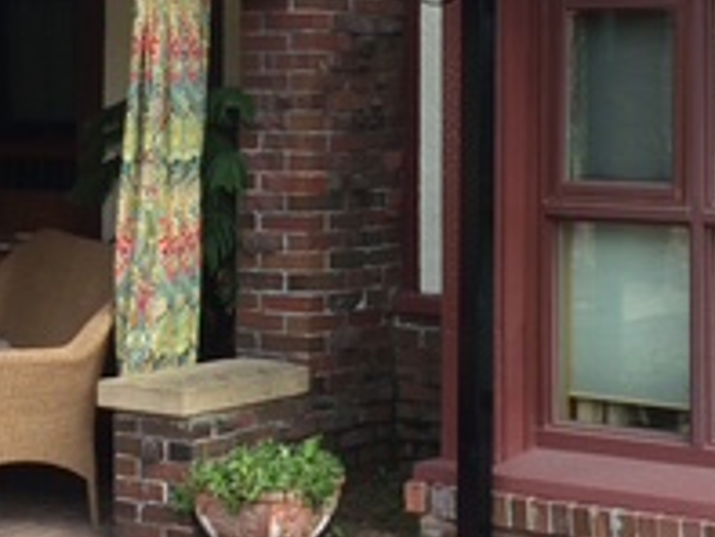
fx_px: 1943
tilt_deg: -0.1
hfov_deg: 20.7
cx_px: 508
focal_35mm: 94
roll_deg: +0.0
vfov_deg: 15.6
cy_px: 94
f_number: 2.2
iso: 32
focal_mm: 4.15
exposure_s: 1/243
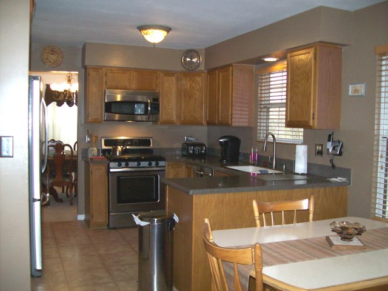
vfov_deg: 39.7
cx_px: 194
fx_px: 404
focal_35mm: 36
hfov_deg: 51.4
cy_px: 146
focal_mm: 6
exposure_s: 1/64
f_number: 2.7
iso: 200
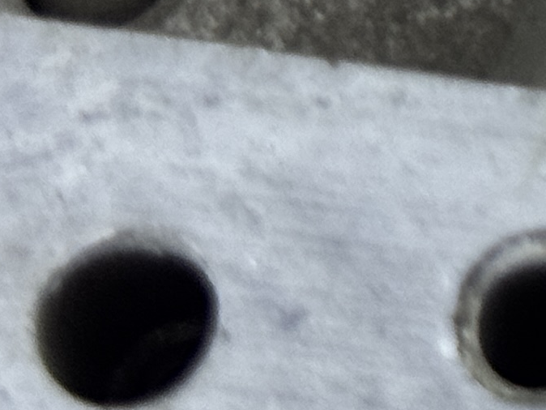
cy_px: -544
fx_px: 4528
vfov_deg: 5.0
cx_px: 1259
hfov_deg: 6.6
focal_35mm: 287
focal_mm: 6.76
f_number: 1.78
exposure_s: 1/50
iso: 100
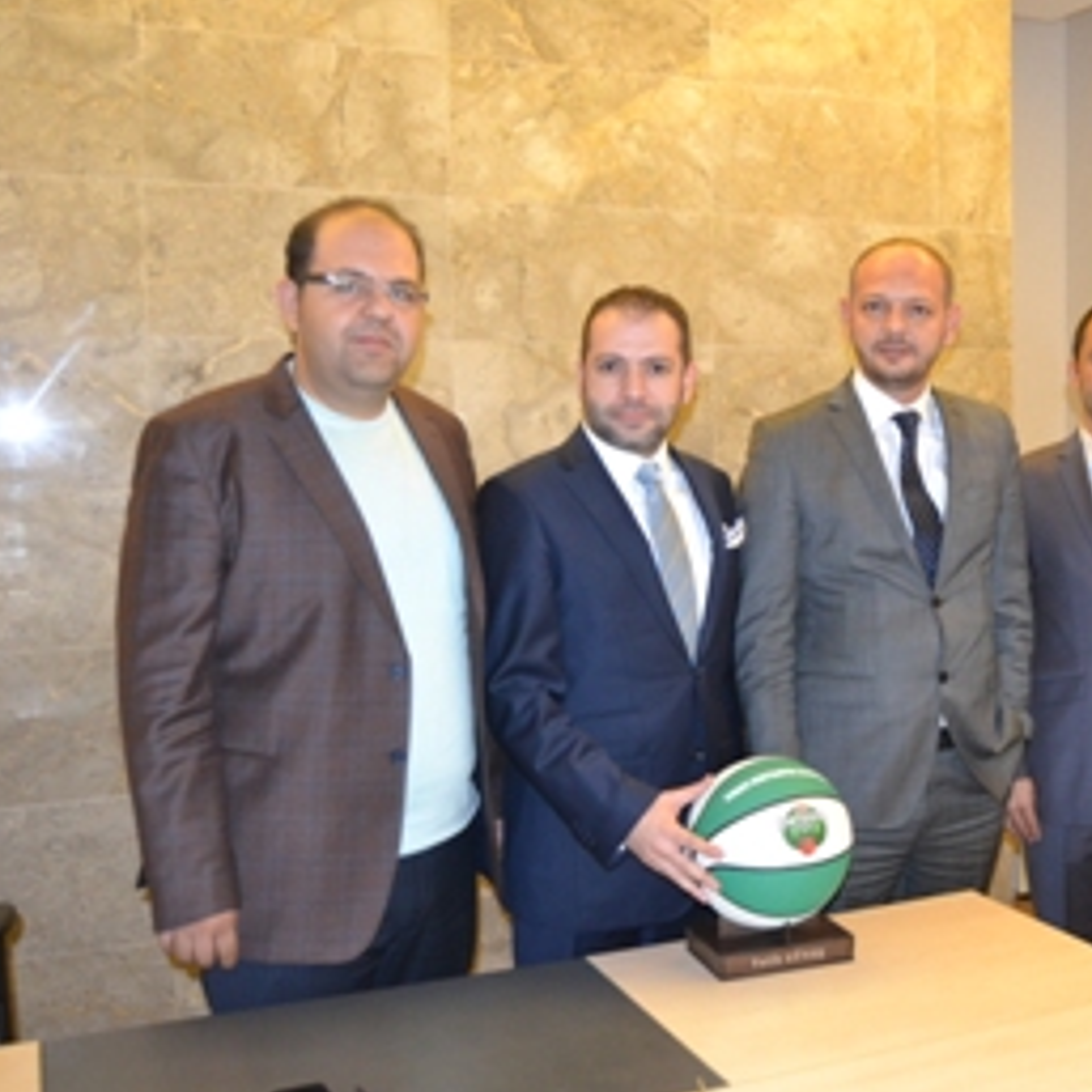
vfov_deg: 41.9
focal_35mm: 40
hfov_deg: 40.1
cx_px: 884
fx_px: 1428
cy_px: 538
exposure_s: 1/60
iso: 1600
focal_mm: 18
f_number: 3.5
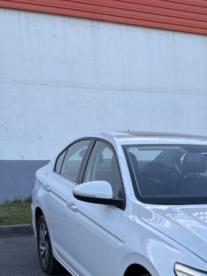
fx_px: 478
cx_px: 237
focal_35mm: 60
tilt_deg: -12.6
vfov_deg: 30.2
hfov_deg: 22.8
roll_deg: -0.7
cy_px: 268
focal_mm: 5.96
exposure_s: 1/503
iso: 50
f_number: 1.6
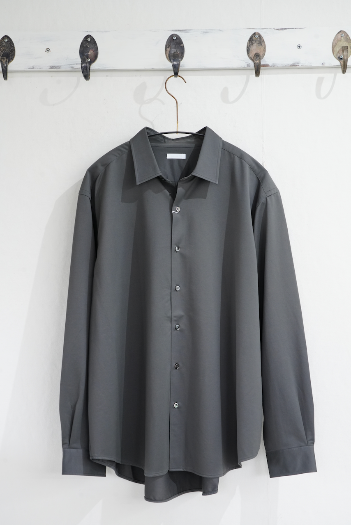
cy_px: 262
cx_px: 176
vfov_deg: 35.6
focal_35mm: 56
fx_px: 818
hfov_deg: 24.2
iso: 1600
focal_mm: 56
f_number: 9
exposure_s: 1/30
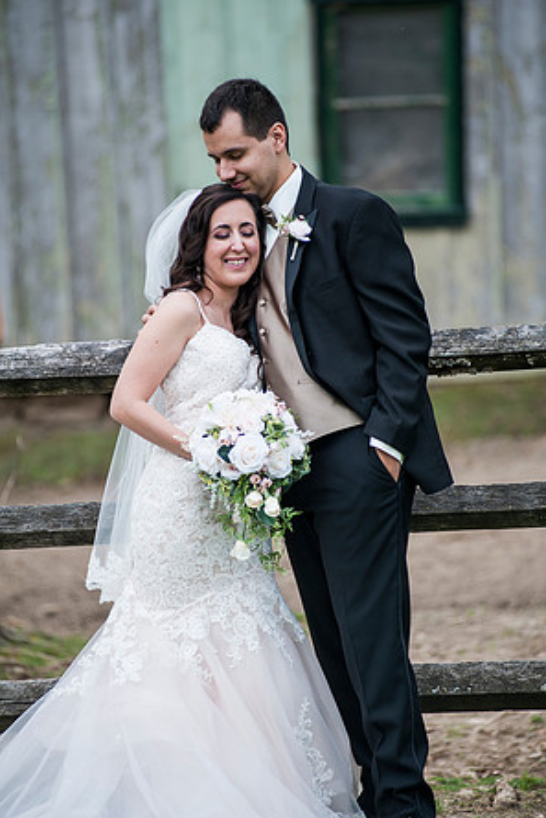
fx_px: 4592
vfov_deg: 10.2
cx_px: 273
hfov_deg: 6.8
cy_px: 412
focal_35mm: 202
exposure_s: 1/1250
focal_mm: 200
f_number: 3.2
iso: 200
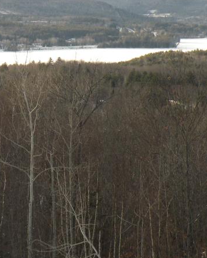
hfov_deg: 10.3
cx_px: 57
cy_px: 61
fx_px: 1148
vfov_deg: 12.8
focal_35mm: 150
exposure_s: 1/232
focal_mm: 11.9
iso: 94
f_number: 5.6
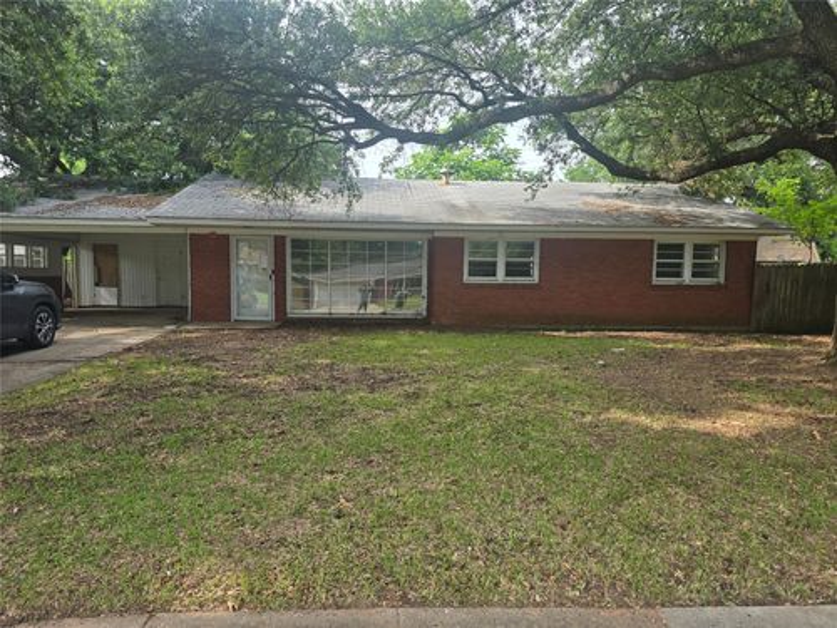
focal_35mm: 23
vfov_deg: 58.9
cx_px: 418
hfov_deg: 73.9
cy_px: 314
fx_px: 556
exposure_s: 1/180
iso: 12
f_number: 1.7
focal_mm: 6.3
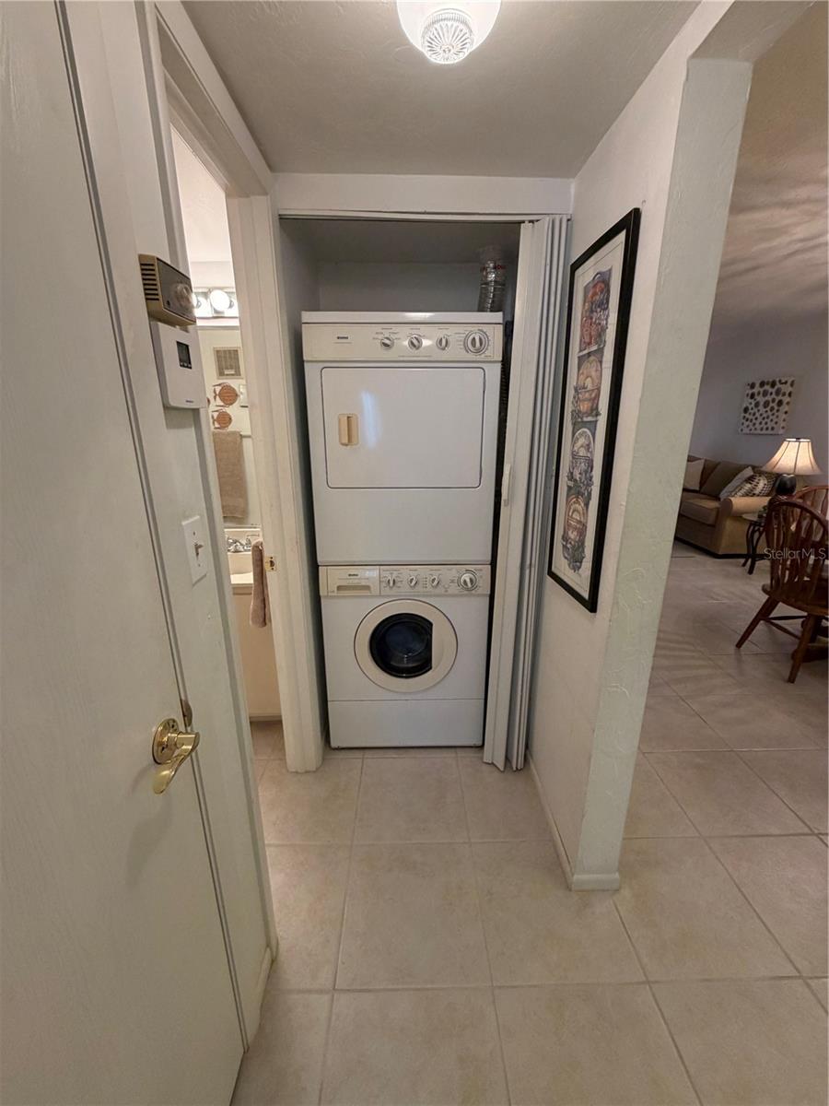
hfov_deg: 85.7
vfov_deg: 102.1
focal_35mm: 14
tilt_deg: -15.1
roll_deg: +0.0
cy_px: 553
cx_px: 414
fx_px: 447
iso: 160
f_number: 2.2
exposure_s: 1/60
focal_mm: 2.22
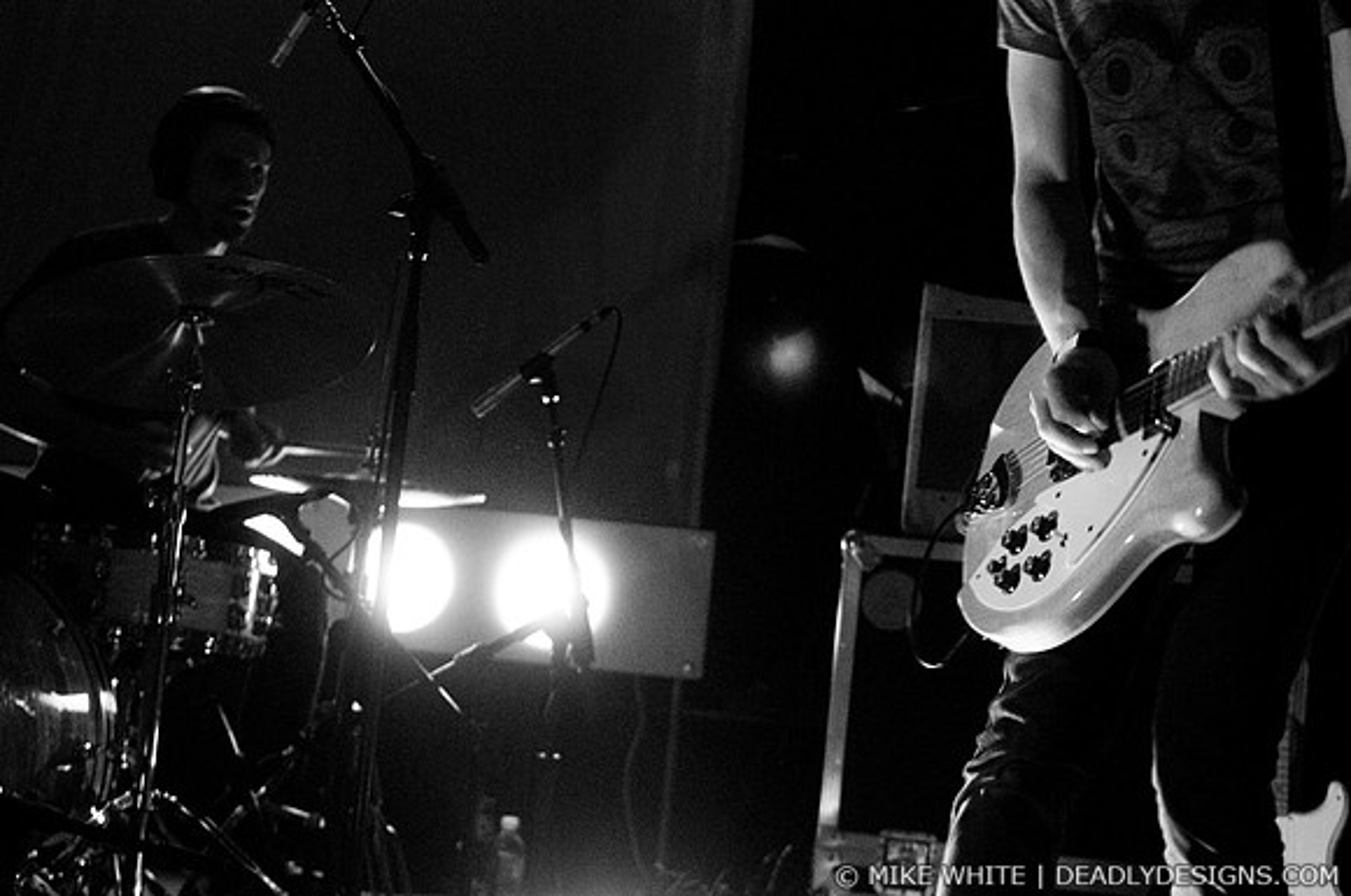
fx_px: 1967
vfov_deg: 25.7
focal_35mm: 52
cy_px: 448
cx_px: 676
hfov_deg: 37.9
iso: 1000
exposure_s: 1/80
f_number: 2.8
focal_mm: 35
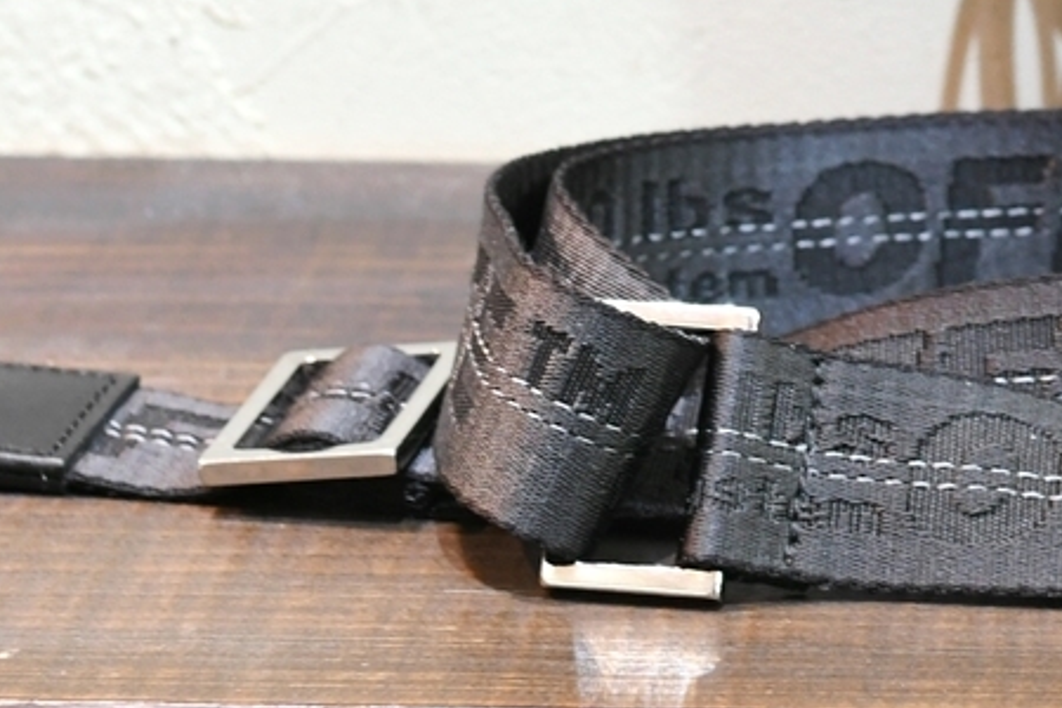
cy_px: -70
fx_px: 3540
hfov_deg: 16.6
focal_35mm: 120
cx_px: 1114
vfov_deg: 11.3
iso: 1250
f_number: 5
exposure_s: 1/30
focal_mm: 30
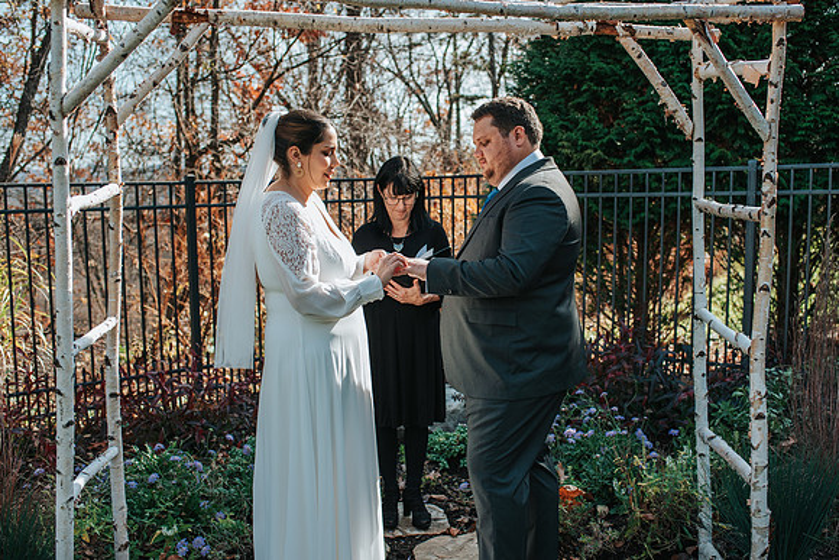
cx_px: 447
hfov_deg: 49.6
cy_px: 262
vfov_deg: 34.3
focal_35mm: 39
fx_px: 907
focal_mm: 35
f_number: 3.5
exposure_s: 1/1250
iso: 360
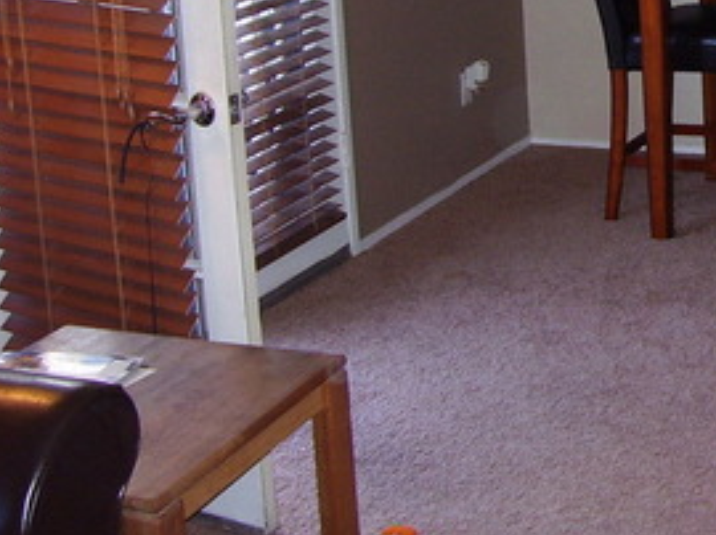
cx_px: 831
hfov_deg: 21.8
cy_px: -48
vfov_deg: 17.0
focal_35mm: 84
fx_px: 1736
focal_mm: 5.6
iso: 125
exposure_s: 1/60
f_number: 2.7
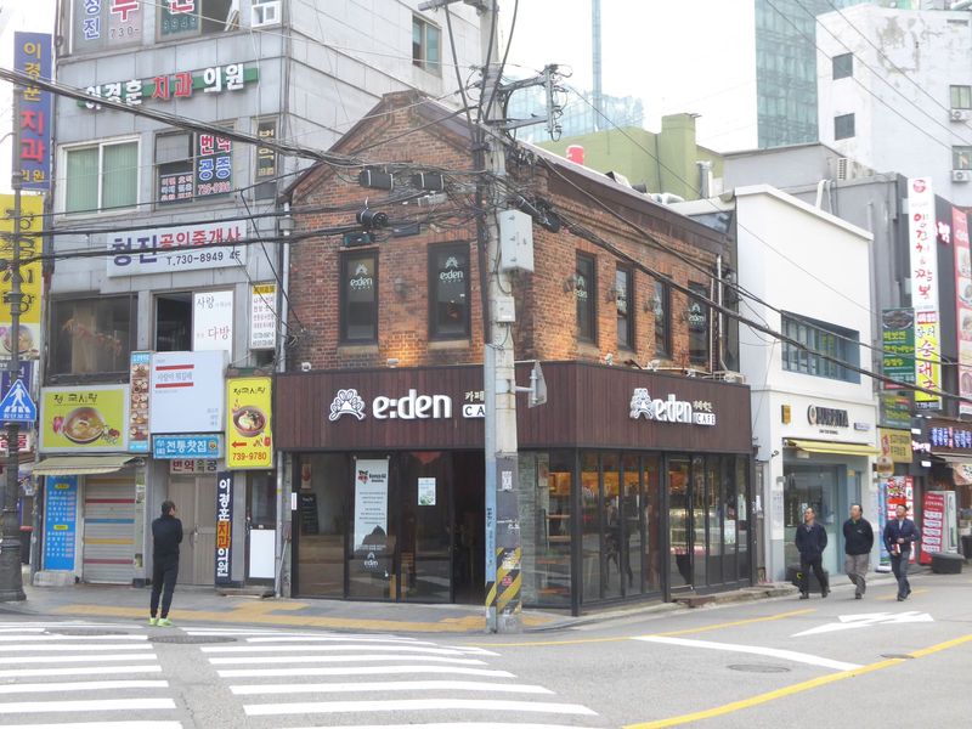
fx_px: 1488
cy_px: 364
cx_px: 486
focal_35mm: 53
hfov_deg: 36.2
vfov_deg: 27.5
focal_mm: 9
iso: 160
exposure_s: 1/60
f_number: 4.1
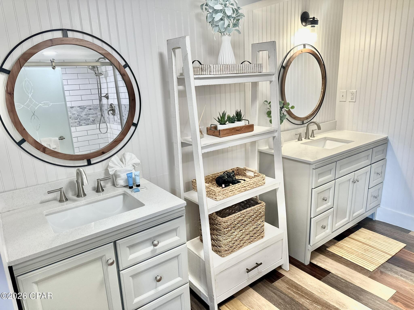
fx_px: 287
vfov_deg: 56.8
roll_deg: +2.4
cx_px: 207
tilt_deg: -15.9
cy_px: 155
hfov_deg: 71.6
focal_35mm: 24
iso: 160
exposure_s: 1/120
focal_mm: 6.86
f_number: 1.78
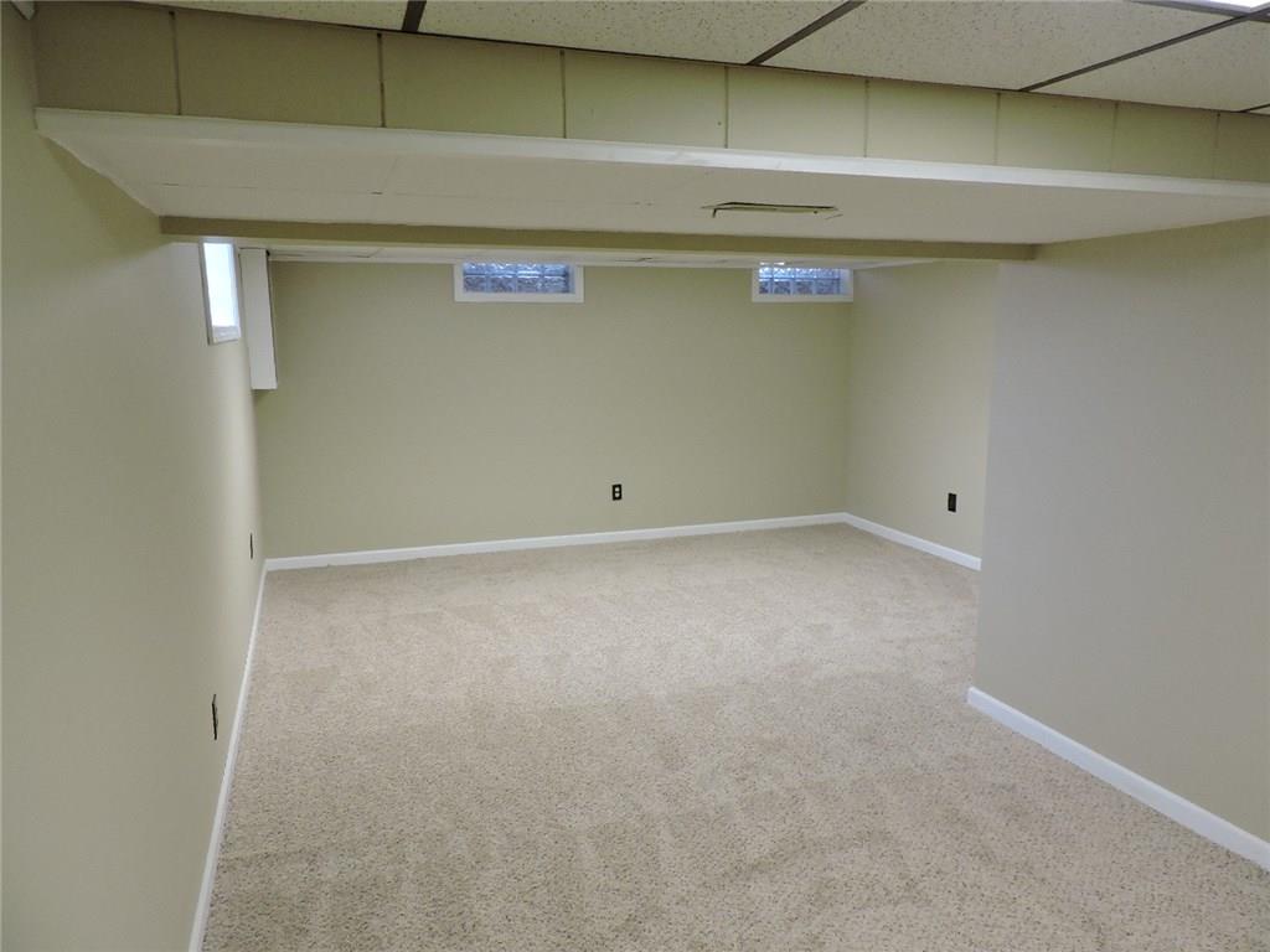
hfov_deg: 71.6
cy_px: 476
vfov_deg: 56.8
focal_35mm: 24
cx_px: 635
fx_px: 881
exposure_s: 1/30
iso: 400
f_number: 3
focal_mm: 4.3
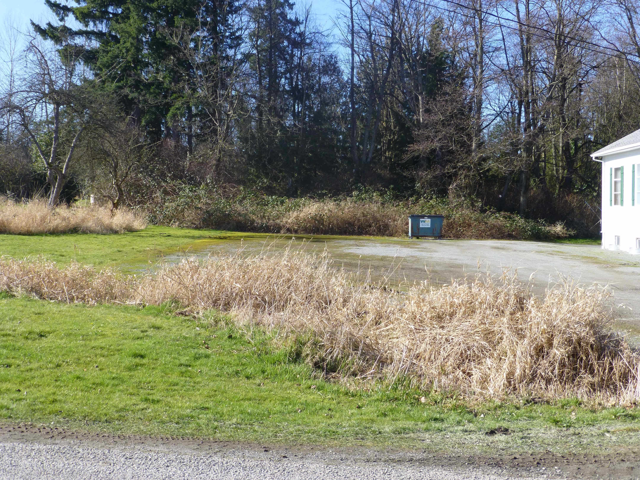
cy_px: 240
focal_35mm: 44
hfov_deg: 42.9
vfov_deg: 32.9
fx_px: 813
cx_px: 320
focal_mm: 7.9
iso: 100
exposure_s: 1/400
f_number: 4.1
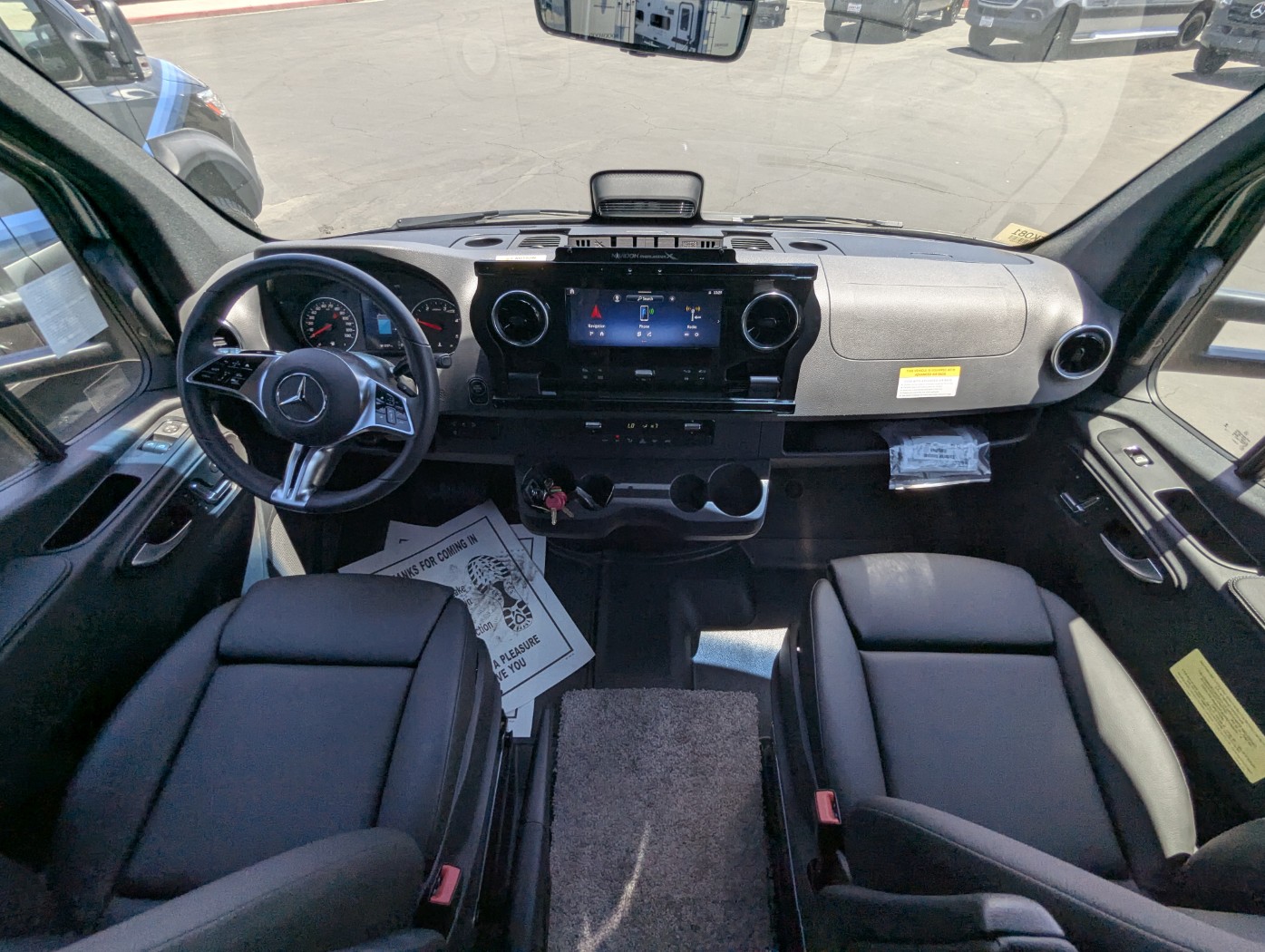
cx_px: 632
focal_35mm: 16
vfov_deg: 78.2
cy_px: 476
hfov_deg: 94.4
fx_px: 585
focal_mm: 2.35
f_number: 2.2
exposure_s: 1/333
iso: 42
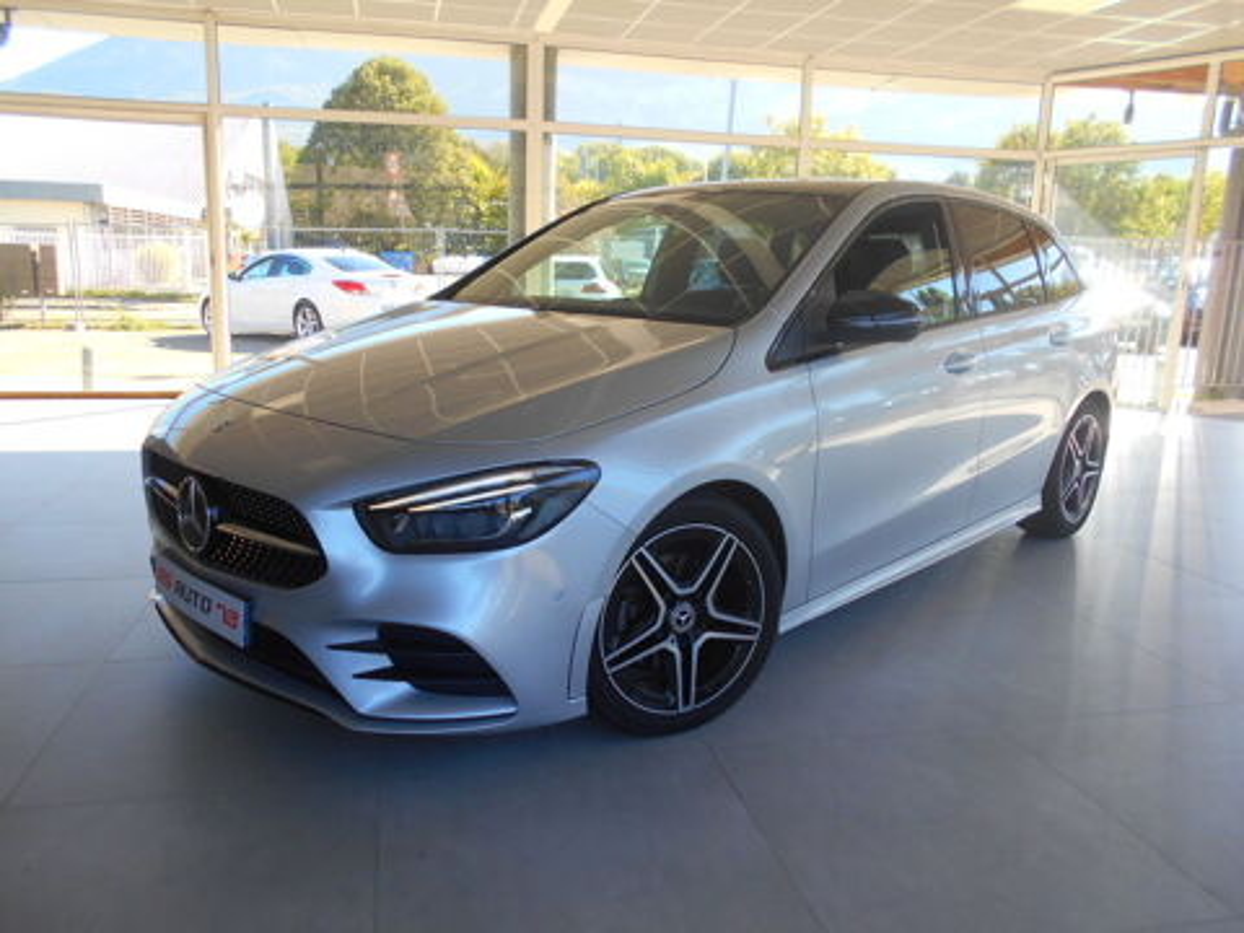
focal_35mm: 26
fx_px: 934
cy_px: 466
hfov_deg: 67.3
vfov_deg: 53.1
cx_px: 622
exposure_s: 1/125
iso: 80
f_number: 3.2
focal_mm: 4.6
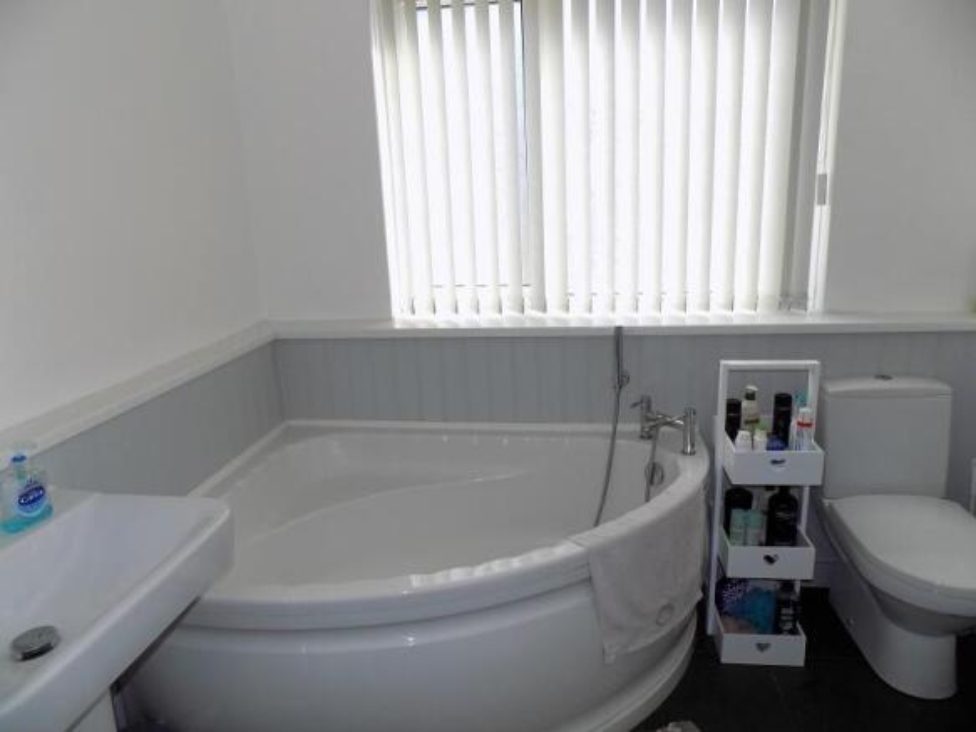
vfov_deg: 58.9
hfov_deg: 73.9
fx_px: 648
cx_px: 488
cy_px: 366
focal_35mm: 23
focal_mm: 4
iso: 80
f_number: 3.1
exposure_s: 1/160
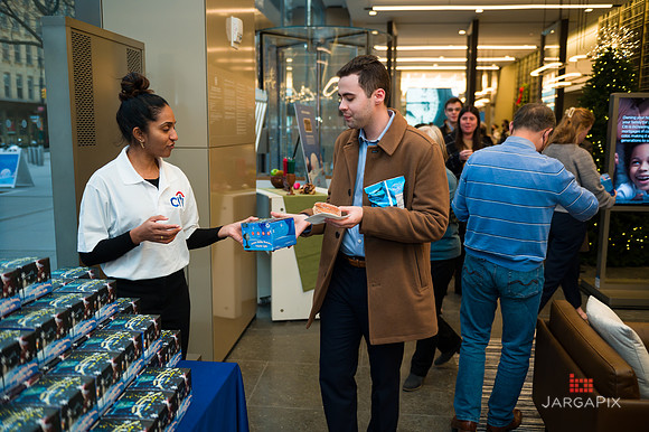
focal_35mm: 32
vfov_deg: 41.1
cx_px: 324
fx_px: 577
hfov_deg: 58.7
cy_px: 216
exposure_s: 1/200
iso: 400
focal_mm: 32
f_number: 3.2
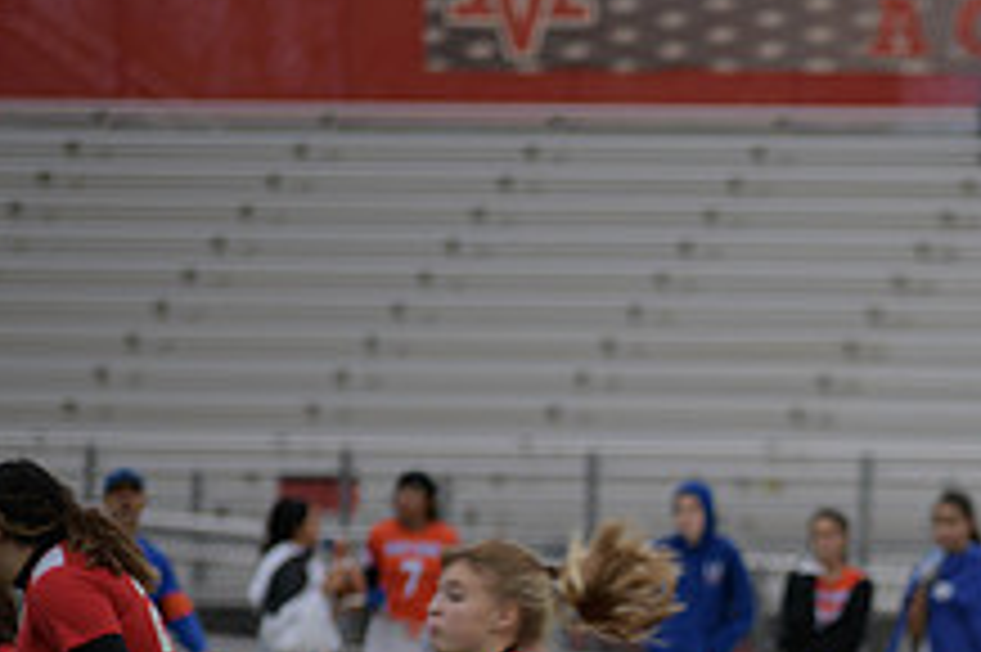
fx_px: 11953
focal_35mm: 439
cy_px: 798
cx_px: 1066
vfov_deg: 3.1
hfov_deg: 4.7
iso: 180
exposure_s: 1/200
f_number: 2.8
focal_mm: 165
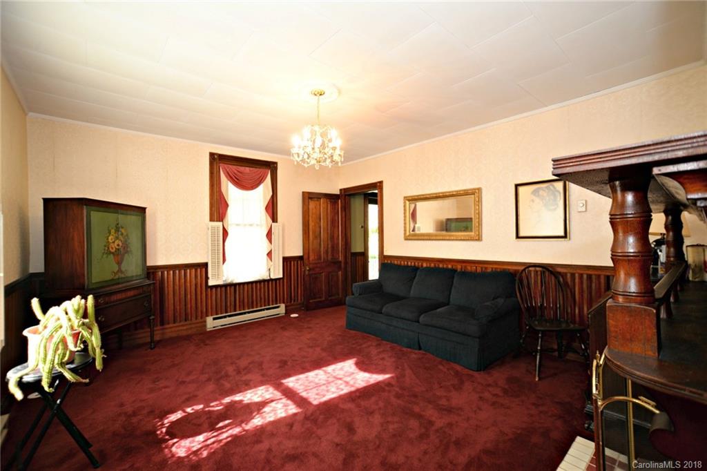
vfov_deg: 77.3
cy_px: 236
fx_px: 294
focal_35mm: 15
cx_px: 354
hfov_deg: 100.4
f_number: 5
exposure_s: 1/60
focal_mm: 15
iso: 800
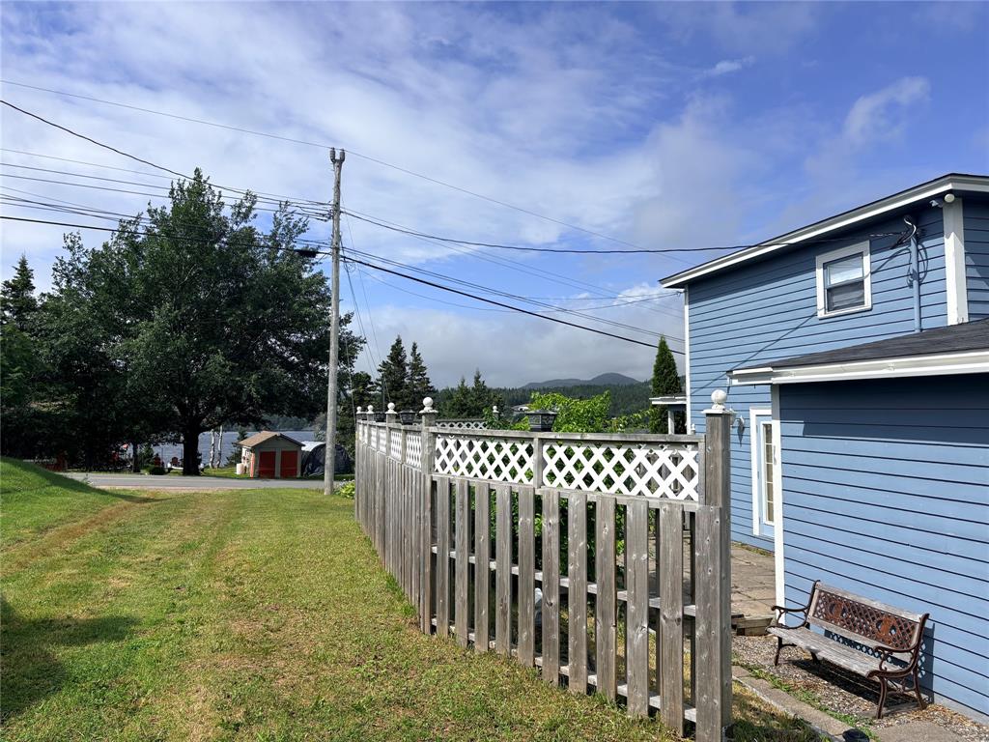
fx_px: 743
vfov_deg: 53.1
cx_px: 494
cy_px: 371
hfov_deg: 67.3
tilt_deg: +3.5
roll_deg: +0.8
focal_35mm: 26
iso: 50
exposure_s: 1/6329
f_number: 1.6
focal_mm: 5.96
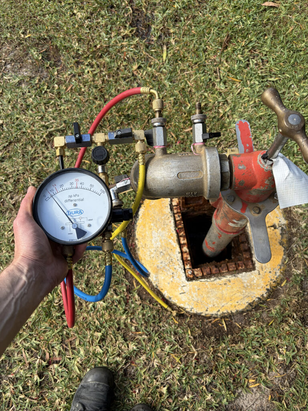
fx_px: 308
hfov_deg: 53.1
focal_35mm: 26
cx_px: 154
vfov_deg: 67.3
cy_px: 206
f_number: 1.6
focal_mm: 5.96
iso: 50
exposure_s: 1/1135
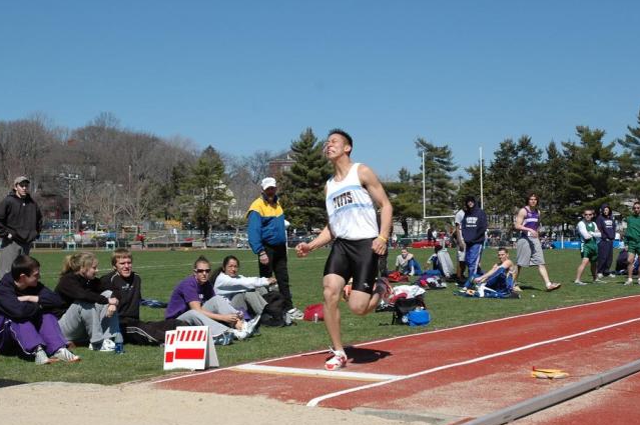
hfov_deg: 33.6
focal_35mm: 60
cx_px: 303
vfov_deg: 22.7
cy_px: 223
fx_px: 1058
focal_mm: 35
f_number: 6.3
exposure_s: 1/2000
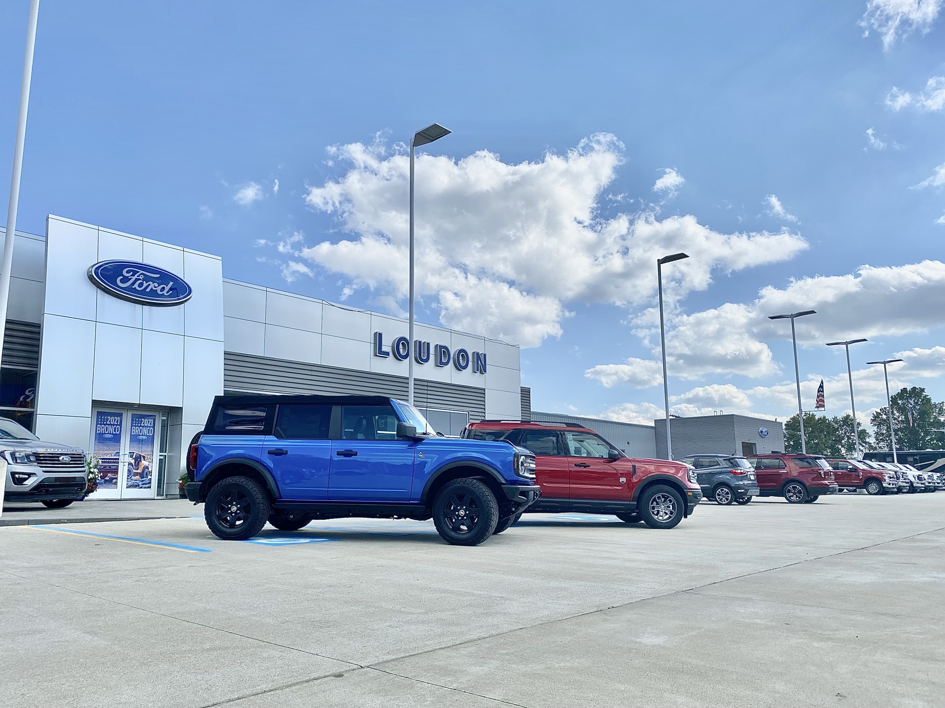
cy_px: 354
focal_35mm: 26
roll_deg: +0.9
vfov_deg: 53.1
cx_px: 472
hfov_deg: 67.3
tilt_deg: +9.6
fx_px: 710
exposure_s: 1/3125
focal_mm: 4.25
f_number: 1.8
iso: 32
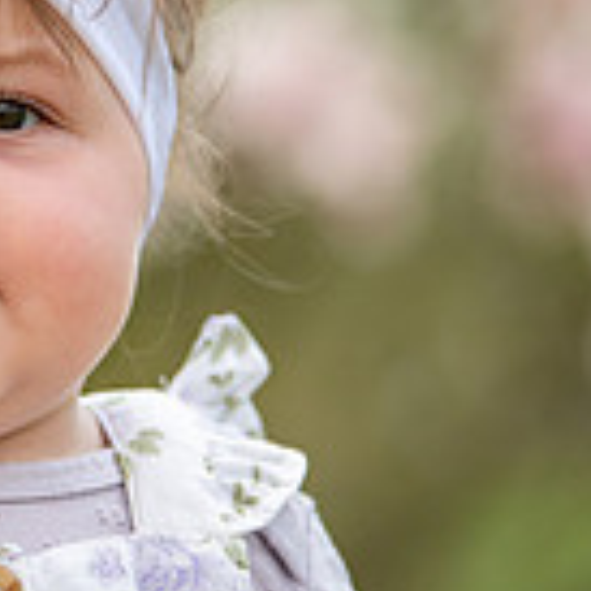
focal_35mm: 440
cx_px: -69
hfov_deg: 4.0
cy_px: 242
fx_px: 8499
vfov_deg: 4.0
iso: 320
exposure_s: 1/1250
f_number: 2.8
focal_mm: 122
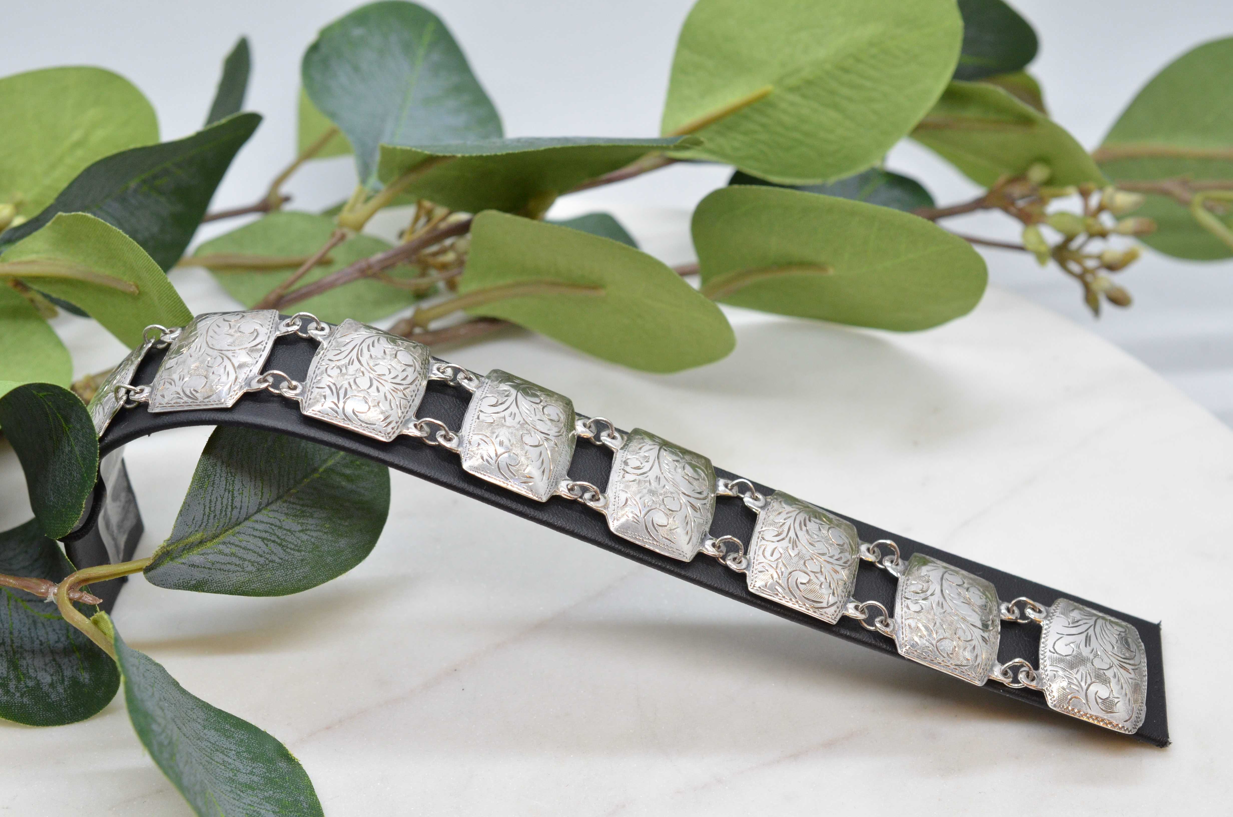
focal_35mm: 60
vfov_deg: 22.5
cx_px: 616
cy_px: 408
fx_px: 2051
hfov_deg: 33.5
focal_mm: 40
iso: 1000
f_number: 9
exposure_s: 1/125
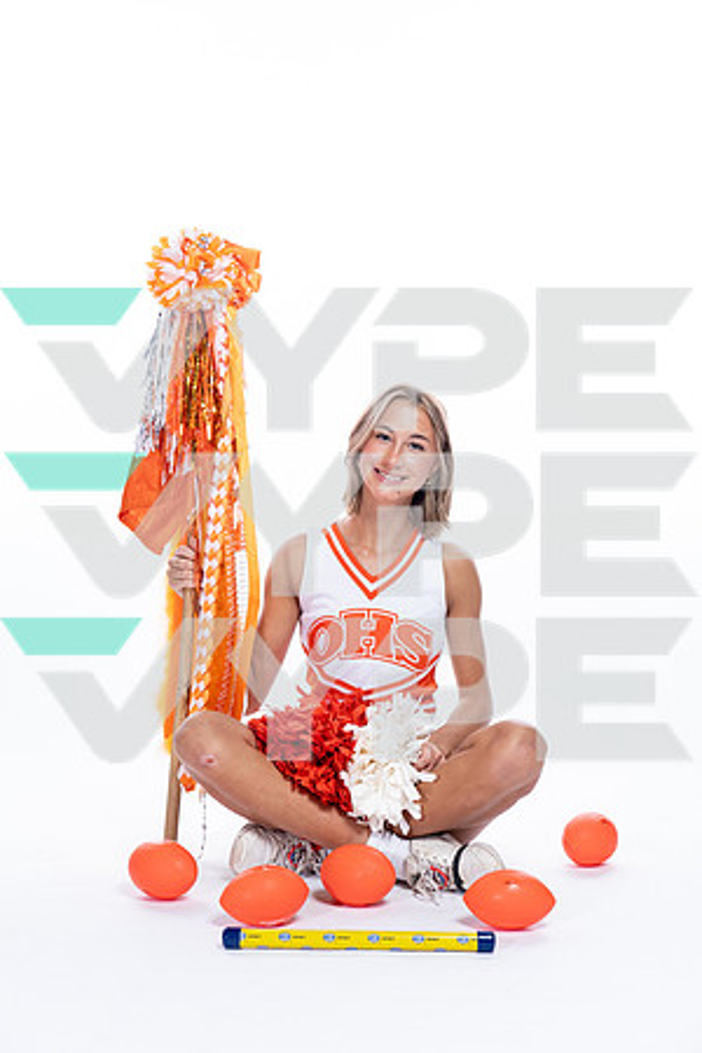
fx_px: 1638
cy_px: 526
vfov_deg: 35.6
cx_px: 351
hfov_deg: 24.2
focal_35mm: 56
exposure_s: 1/250
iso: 400
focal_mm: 56
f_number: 5.6
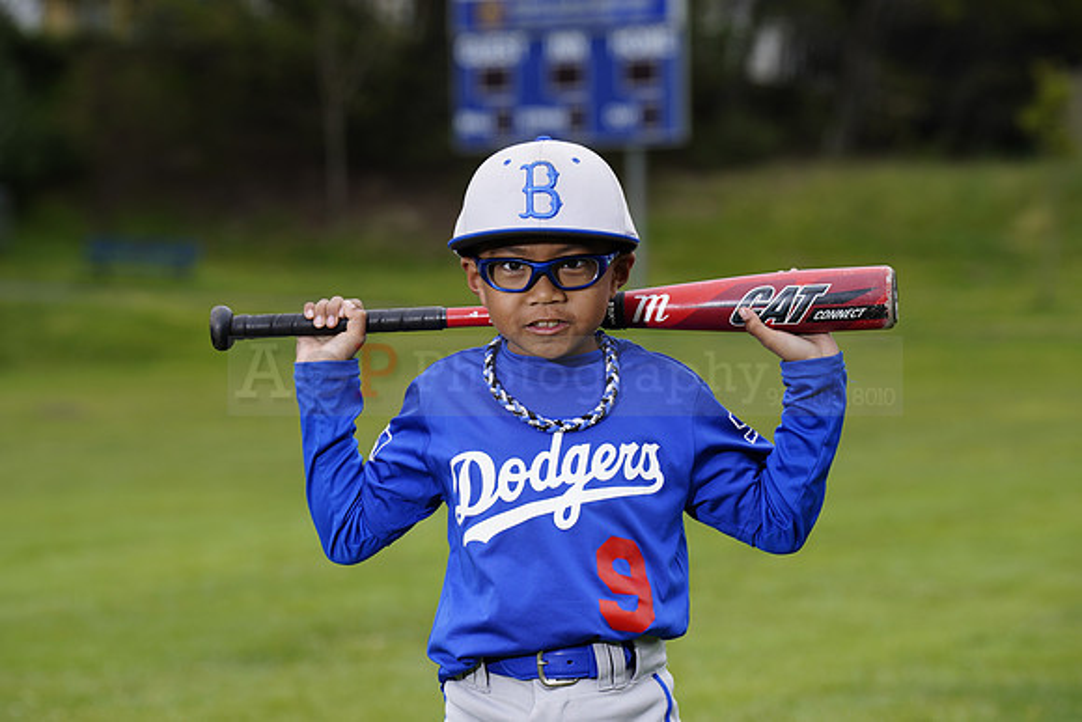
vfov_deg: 8.7
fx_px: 4750
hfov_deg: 13.0
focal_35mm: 158
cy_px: 361
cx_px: 541
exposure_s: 1/250
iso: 100
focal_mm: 158
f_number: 6.3
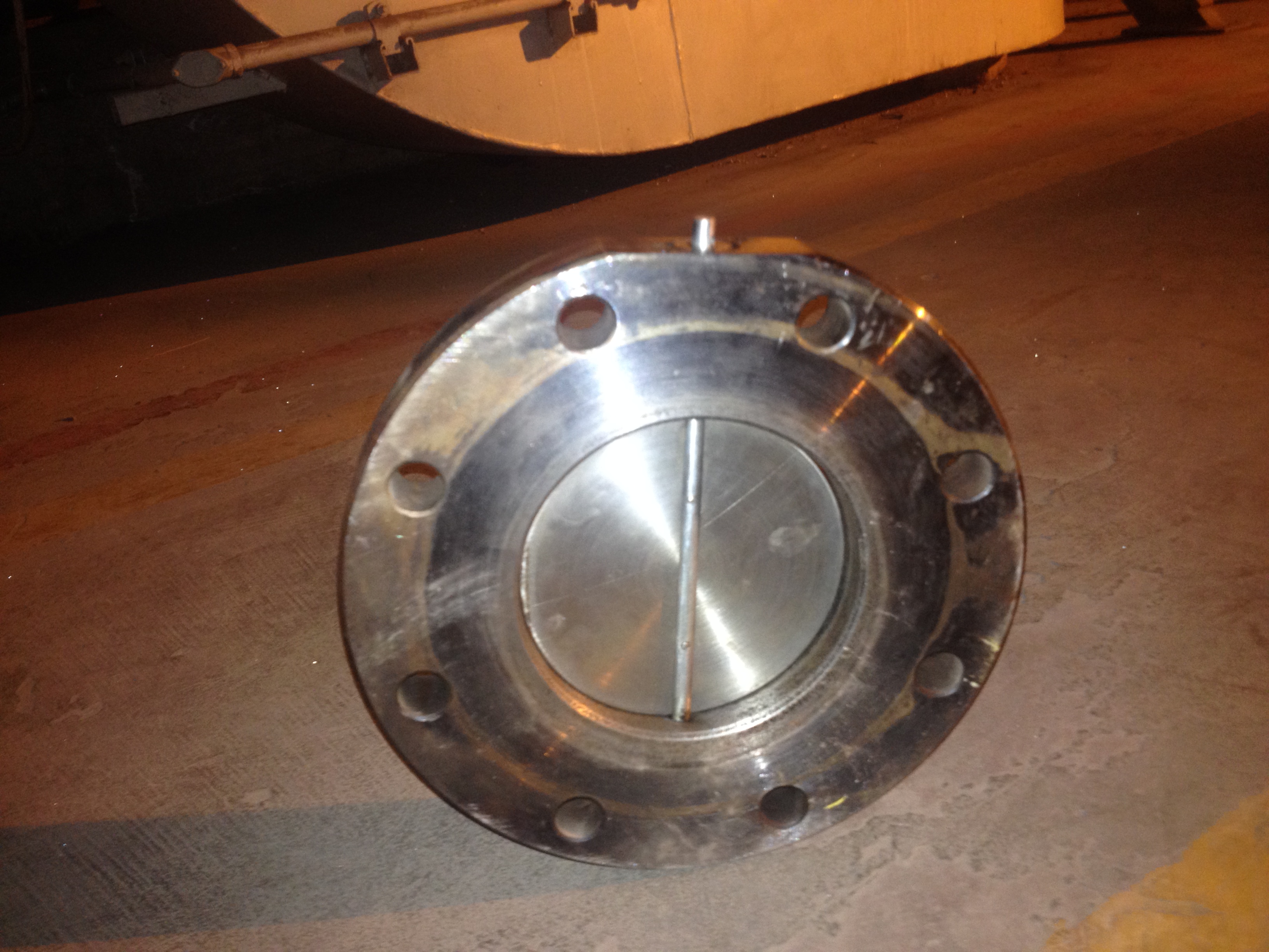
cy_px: 476
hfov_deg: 52.6
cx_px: 634
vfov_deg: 40.7
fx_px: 1283
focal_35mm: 35
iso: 125
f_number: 2.4
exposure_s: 1/17
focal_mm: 4.28
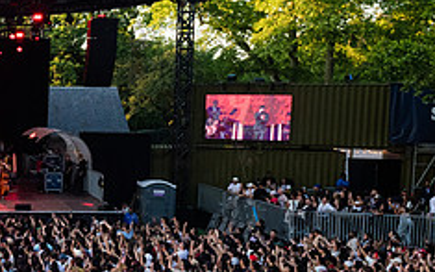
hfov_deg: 29.0
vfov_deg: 21.3
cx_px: -87
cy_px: 157
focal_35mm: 61
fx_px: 723
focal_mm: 24
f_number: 4.5
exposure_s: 1/1000
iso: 3200
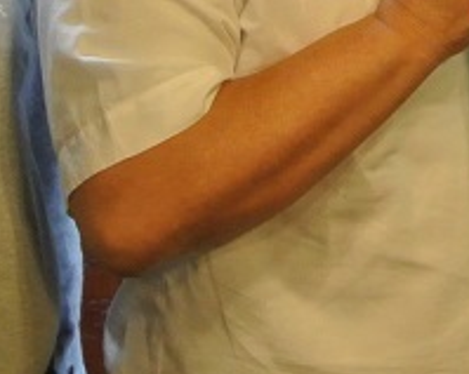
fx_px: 3663
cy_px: -194
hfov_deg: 7.2
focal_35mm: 264
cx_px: 811
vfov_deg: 5.8
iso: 800
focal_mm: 21.1
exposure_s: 1/20
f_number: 5
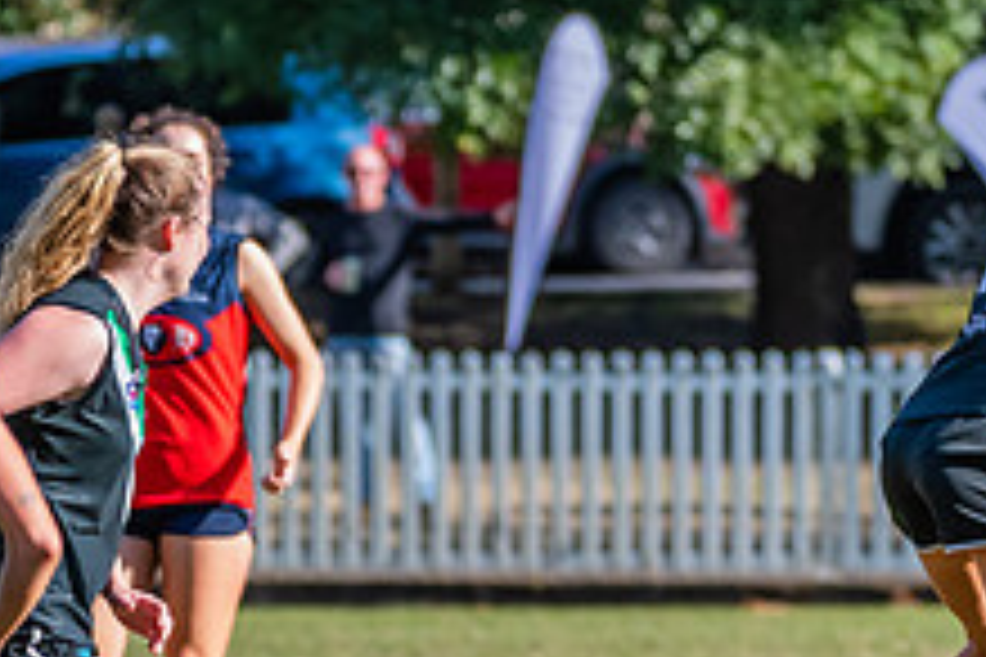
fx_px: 24210
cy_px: 548
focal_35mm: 884
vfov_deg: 1.6
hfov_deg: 2.3
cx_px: 1161
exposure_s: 1/1600
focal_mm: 250
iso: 800
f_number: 6.3
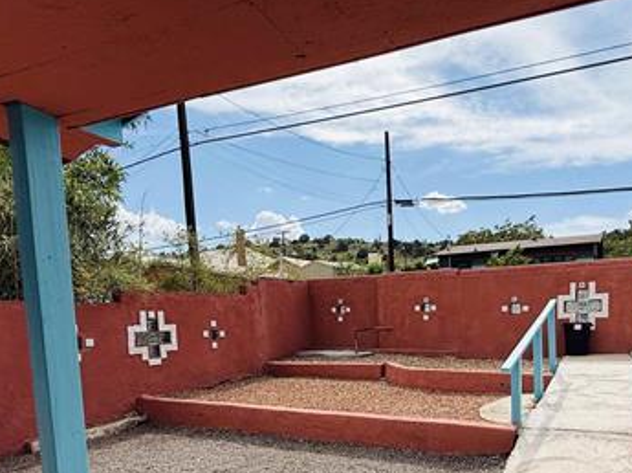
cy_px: 368
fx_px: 474
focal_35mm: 26
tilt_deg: -6.4
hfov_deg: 66.4
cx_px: 394
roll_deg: +0.7
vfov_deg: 50.2
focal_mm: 2.22
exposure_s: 1/2165
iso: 50
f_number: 2.2
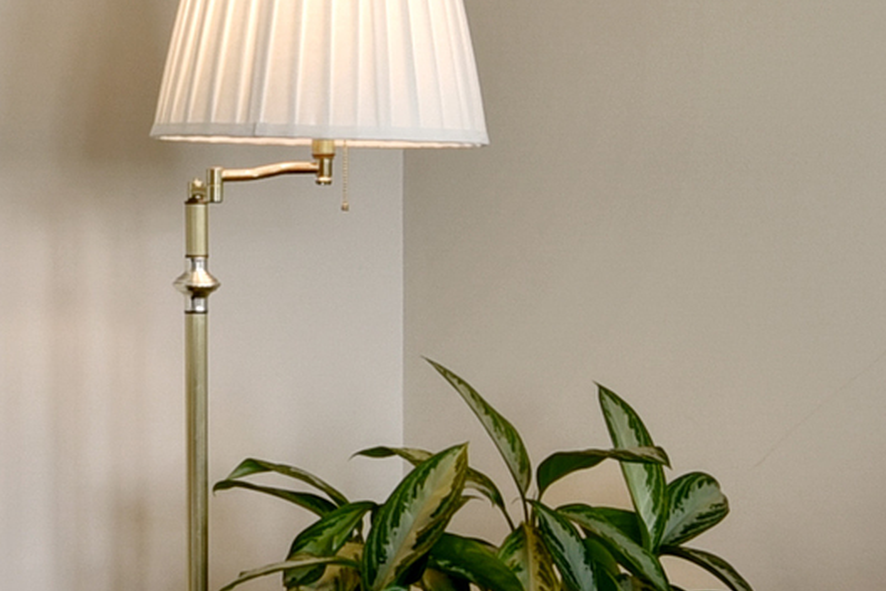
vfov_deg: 7.6
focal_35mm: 181
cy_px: 217
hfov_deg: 11.3
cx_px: 1
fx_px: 4454
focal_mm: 24
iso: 400
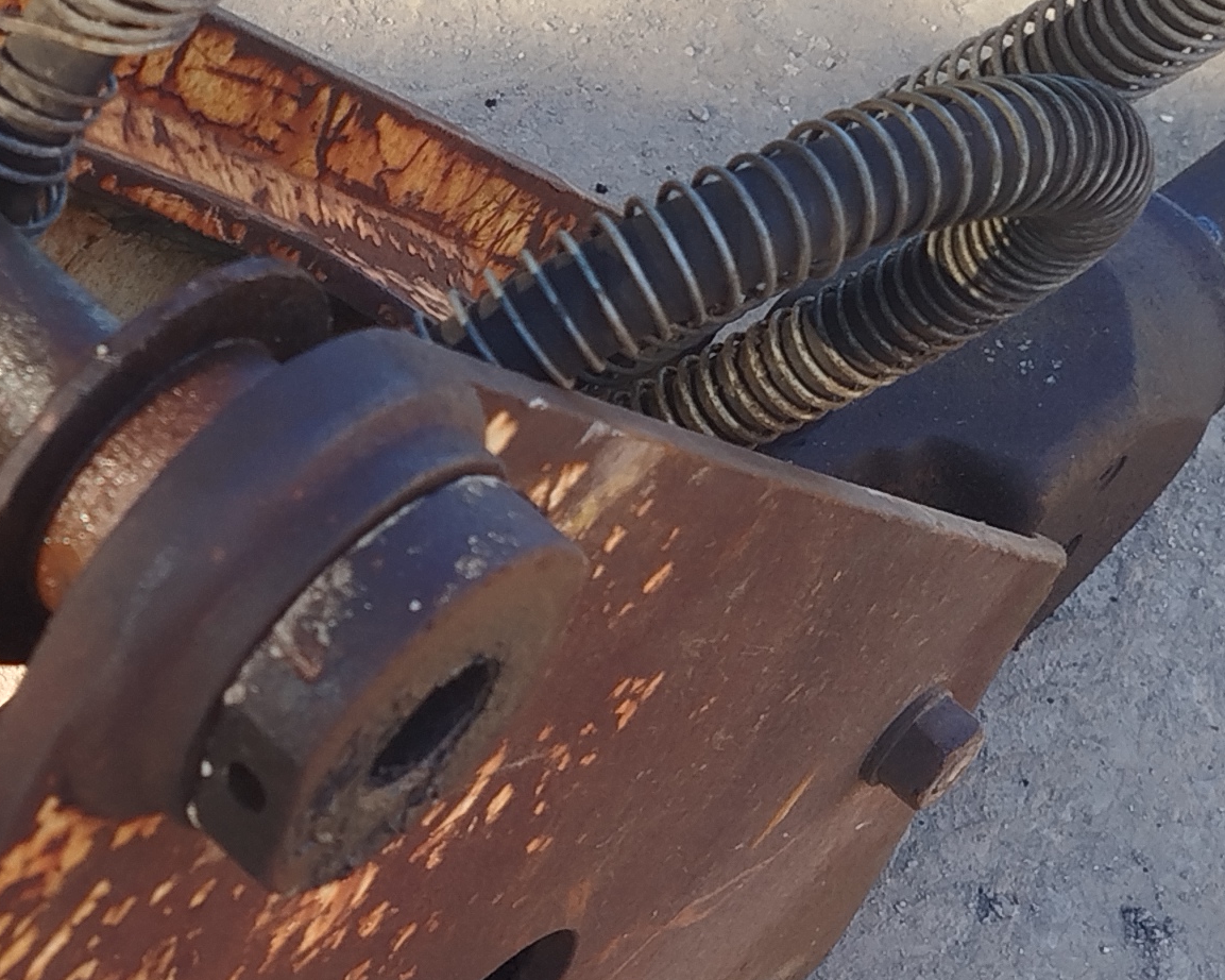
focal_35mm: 105
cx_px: 12
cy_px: 692
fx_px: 3806
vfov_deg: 14.6
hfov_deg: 17.9
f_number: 1.7
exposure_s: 1/192
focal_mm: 5.31
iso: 50
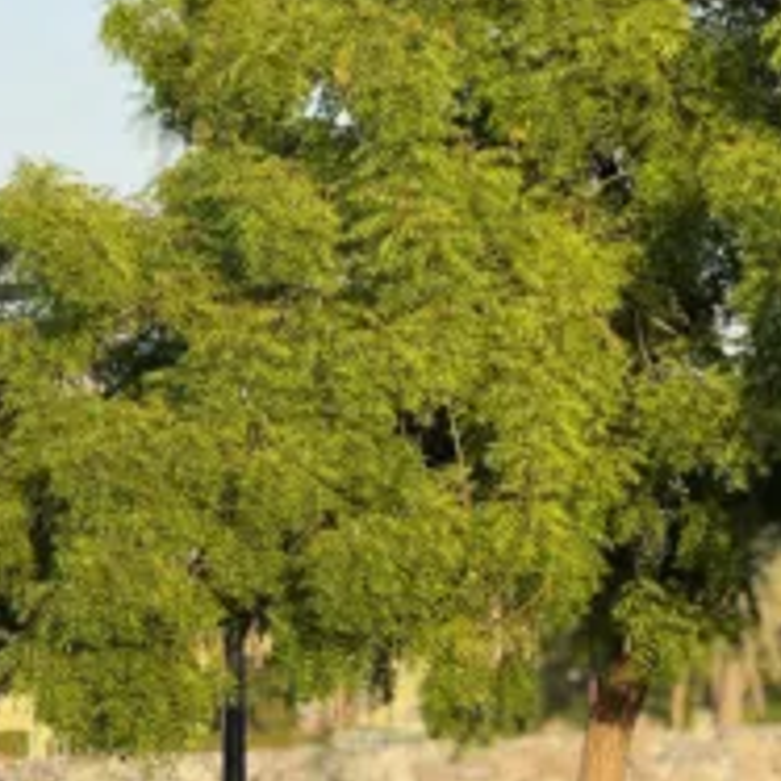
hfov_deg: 7.7
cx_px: 280
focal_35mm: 227
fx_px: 5794
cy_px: 551
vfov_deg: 7.7
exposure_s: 1/338
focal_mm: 15.66
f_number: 2.8
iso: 50
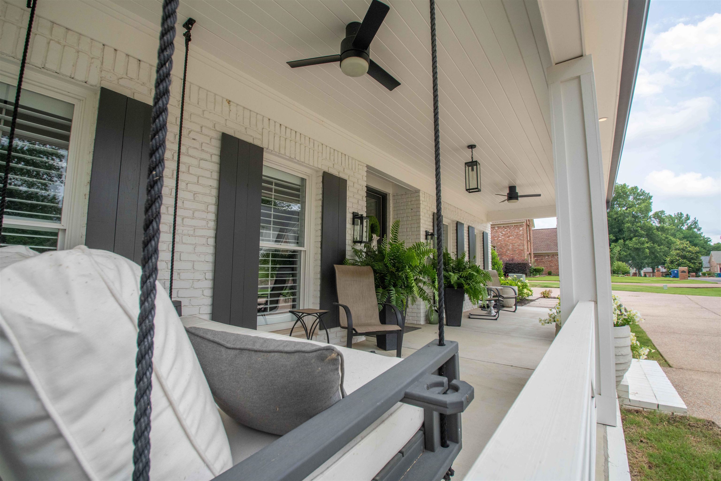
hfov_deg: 96.7
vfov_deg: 73.7
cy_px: 240
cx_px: 360
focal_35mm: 16
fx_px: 320
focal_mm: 16
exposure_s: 1/400
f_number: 11
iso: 400
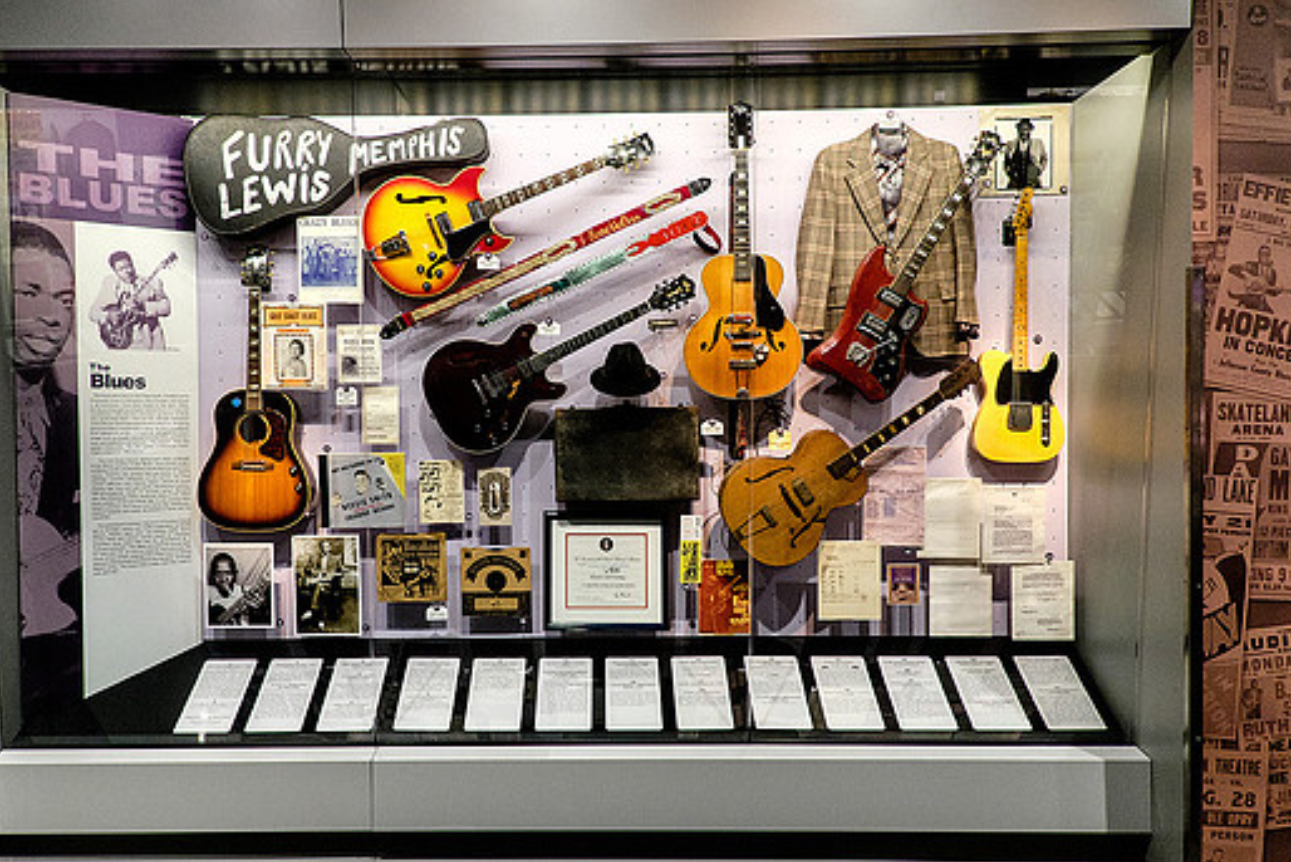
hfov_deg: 54.3
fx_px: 1255
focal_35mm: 35
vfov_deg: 37.9
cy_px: 446
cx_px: 578
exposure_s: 1/40
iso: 1600
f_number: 3.2
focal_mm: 20.5
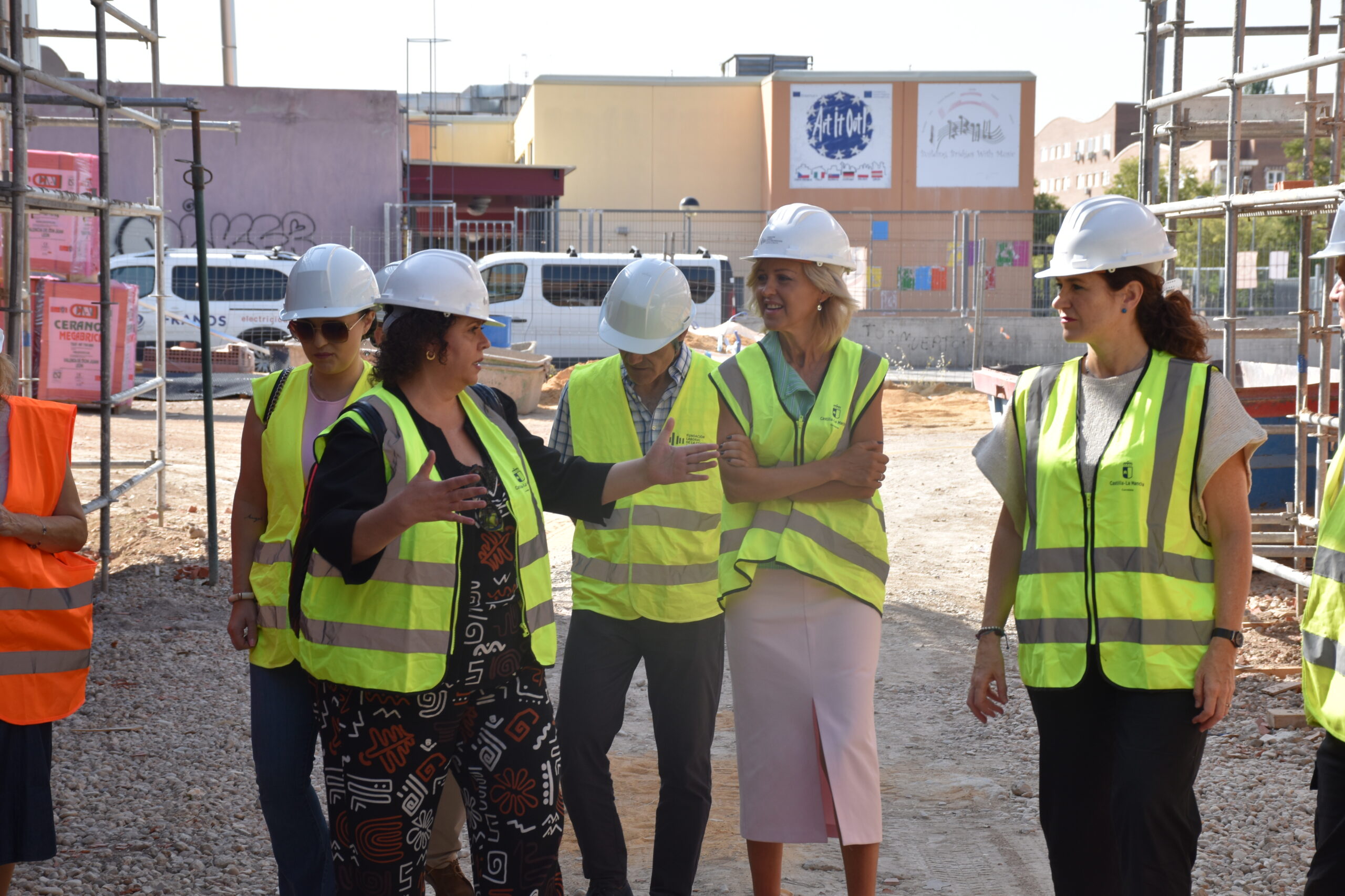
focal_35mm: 93
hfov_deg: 21.9
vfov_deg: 14.7
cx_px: 672
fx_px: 3475
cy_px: 448
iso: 200
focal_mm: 62
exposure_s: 1/250
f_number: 8
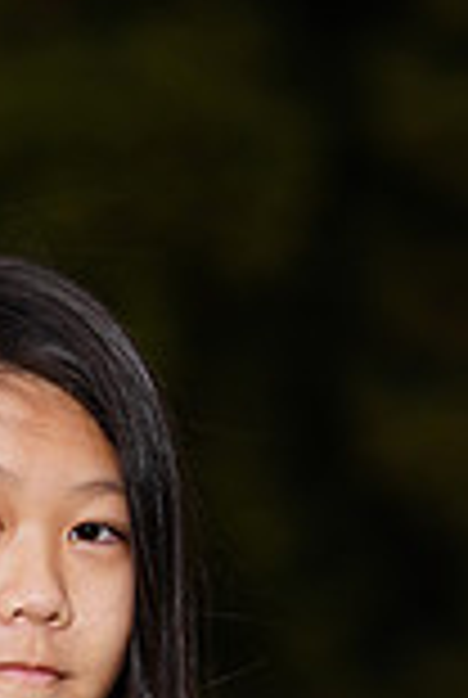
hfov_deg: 1.8
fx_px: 14714
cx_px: 137
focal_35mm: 758
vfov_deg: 2.7
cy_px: 1175
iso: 200
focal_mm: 203
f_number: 5.6
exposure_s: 1/160
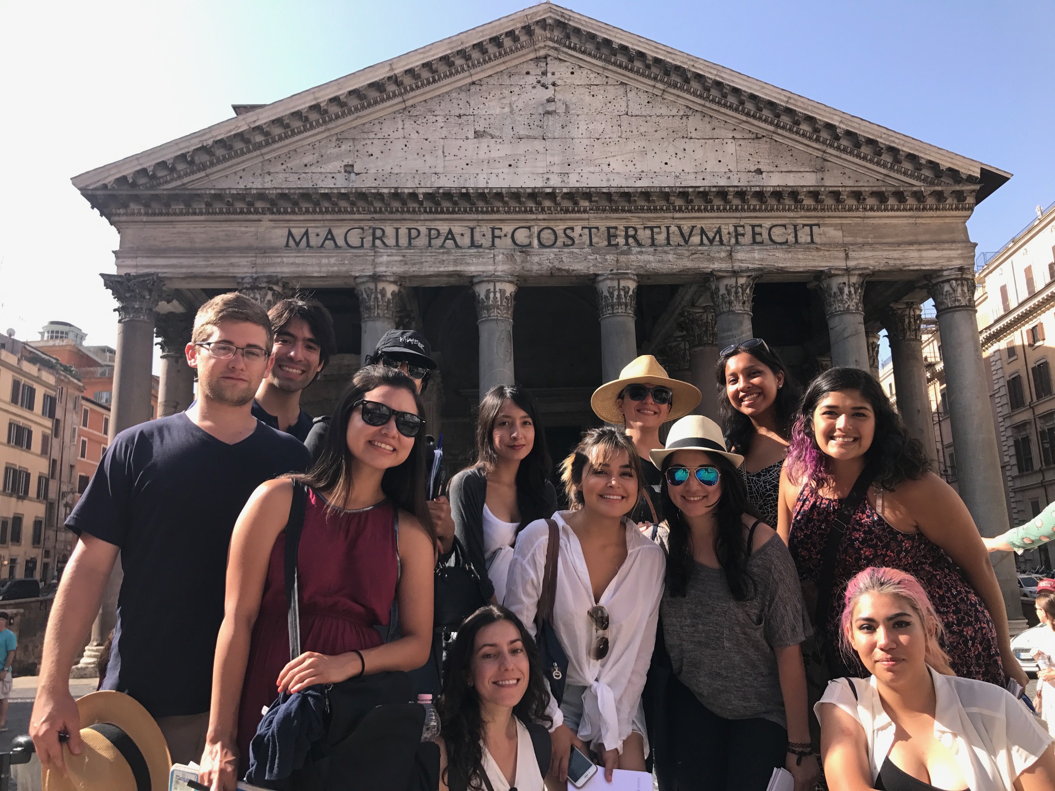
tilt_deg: +12.4
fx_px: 853
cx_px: 528
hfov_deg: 63.4
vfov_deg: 49.7
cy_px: 396
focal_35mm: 28
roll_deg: +2.3
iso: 20
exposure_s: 1/709
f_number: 1.8
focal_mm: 3.99
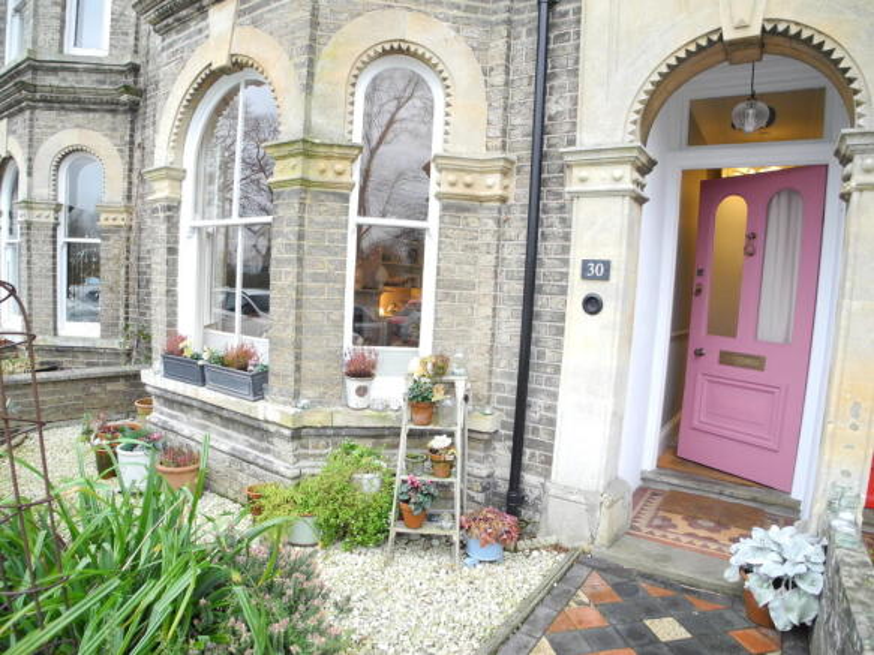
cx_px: 437
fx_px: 707
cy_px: 328
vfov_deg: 49.7
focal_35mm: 28
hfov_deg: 63.5
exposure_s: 1/30
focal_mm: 6
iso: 247
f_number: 2.8
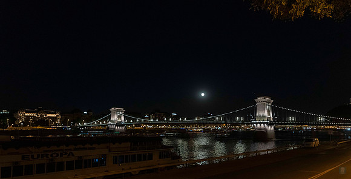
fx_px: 257
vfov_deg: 38.1
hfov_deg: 68.8
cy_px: 114
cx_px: 176
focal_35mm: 28
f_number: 3.5
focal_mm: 26
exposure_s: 1/60
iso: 5000
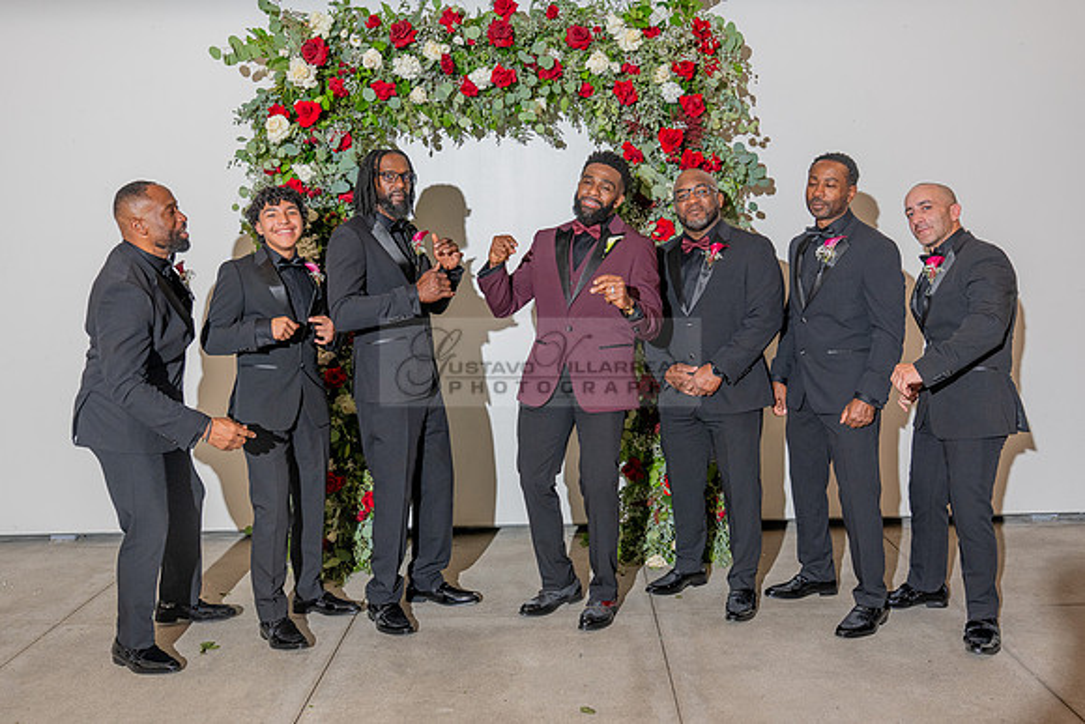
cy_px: 338
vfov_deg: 38.2
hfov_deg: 54.8
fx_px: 1046
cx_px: 528
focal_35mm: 35
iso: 800
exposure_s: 1/200
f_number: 4
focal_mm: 30
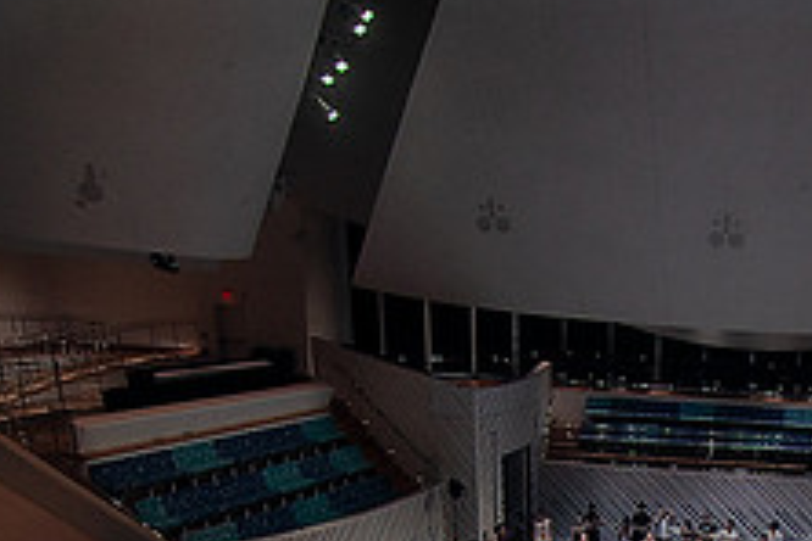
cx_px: 860
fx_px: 4127
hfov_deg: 11.1
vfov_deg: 7.5
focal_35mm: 183
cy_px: 415
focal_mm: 70
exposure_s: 1/100
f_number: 18
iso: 3200
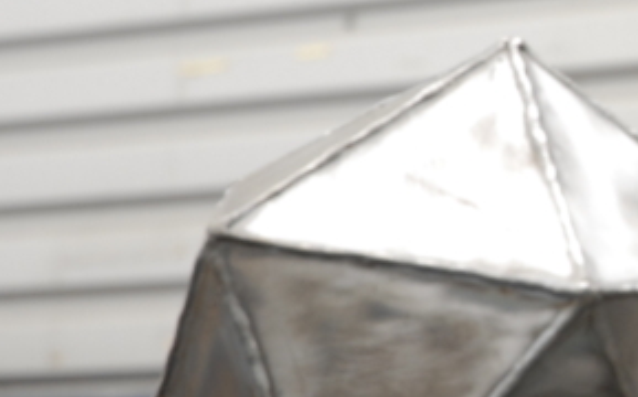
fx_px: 5698
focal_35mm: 328
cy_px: 120
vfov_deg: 4.0
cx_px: 1007
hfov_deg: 6.3
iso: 400
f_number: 4.5
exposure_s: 1/250
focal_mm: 62
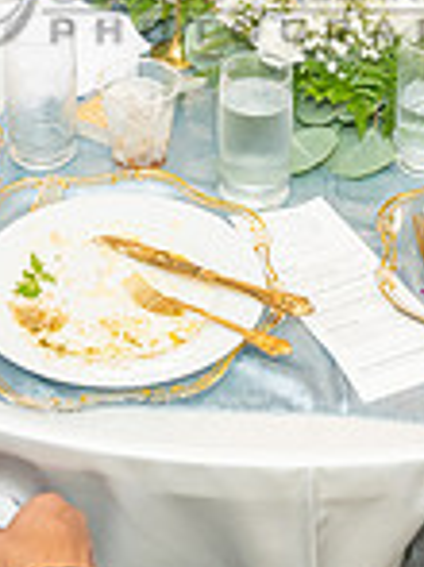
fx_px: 1488
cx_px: 243
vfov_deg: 20.7
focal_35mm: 91
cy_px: -21
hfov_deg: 16.2
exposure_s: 1/160
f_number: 2.8
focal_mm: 24
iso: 1000
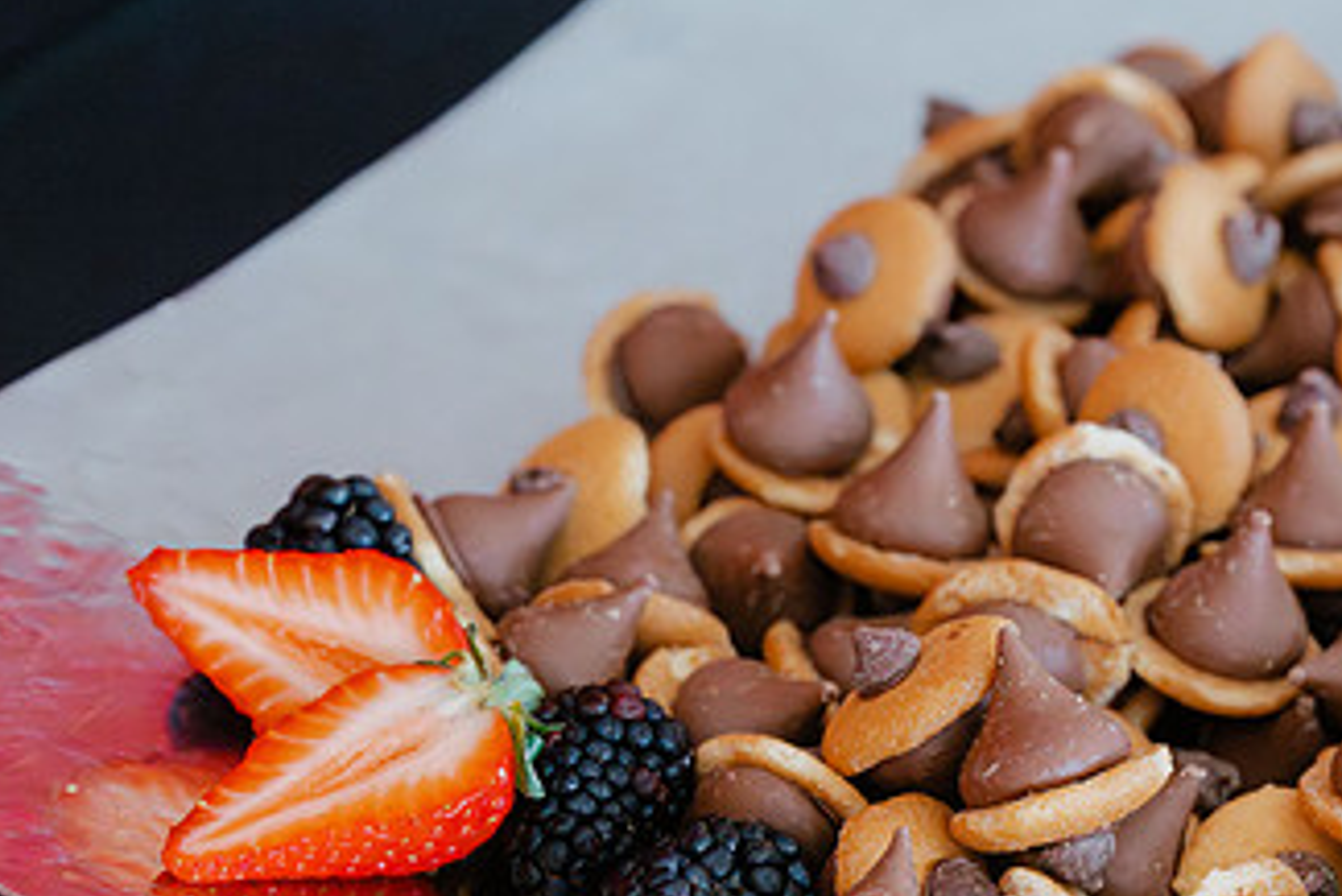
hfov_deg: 16.3
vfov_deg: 10.9
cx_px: 1090
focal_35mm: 125
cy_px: 778
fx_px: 4662
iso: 10000
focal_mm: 70
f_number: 5.6
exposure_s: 1/100
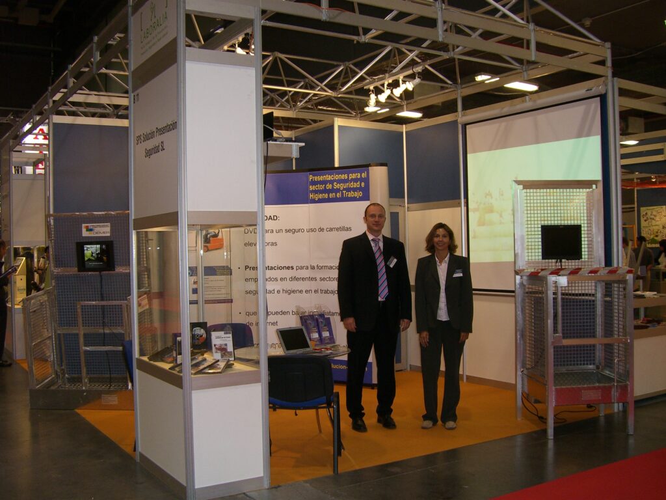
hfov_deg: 49.0
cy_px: 250
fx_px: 731
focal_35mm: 38
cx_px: 333
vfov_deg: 37.7
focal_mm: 6.2
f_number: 2.7
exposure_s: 1/60
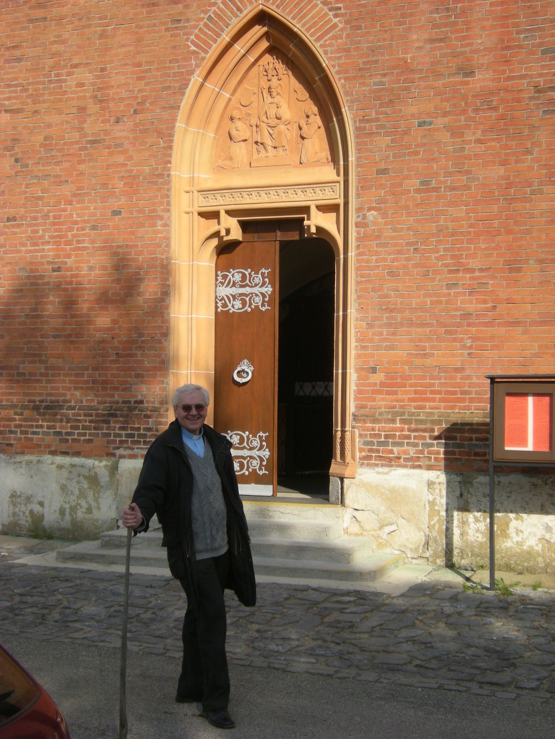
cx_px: 278
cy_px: 370
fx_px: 1112
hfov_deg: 28.0
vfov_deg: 36.8
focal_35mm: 52
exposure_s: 1/446
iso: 64
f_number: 3.8
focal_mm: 8.8
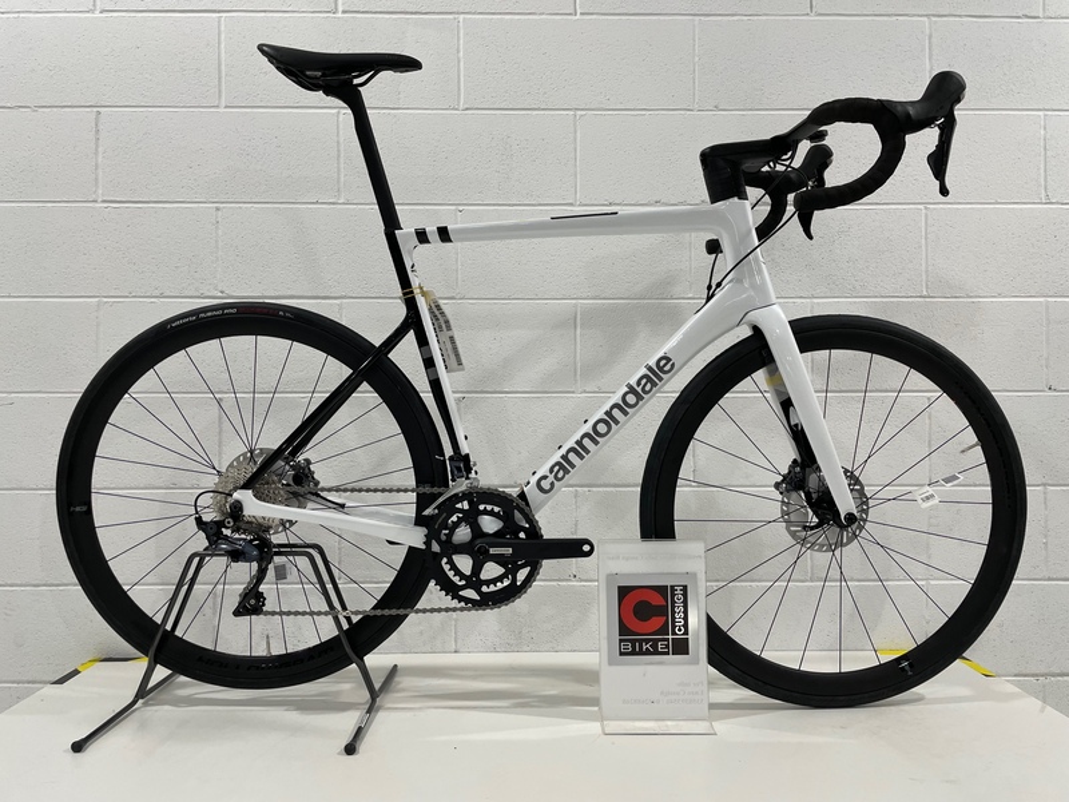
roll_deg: +0.4
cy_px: 401
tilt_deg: -0.1
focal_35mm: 26
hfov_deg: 67.3
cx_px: 534
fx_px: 803
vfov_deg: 53.1
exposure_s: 1/100
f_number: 1.6
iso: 125
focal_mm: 4.2
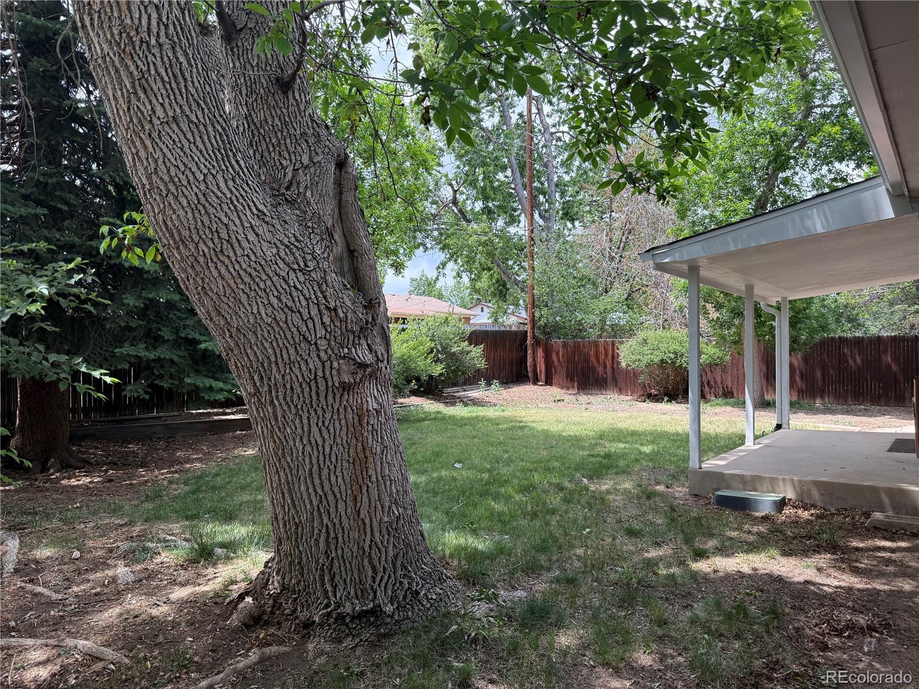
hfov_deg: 71.6
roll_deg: +0.7
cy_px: 344
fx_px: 637
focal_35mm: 24
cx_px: 460
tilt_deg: +1.0
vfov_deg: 56.8
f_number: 1.78
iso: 100
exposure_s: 1/888
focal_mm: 6.76
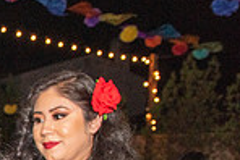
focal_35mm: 94
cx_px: -186
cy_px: 256
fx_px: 627
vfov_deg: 13.5
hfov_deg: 17.7
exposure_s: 1/200
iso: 800
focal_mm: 24
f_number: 5
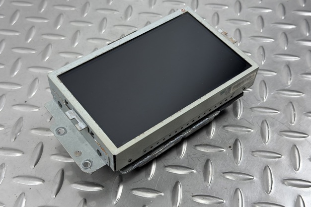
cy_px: 94
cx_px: 155
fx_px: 440
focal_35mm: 51
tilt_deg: -49.1
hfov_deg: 38.9
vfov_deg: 26.5
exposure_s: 1/100
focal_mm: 6.76
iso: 64
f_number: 1.78
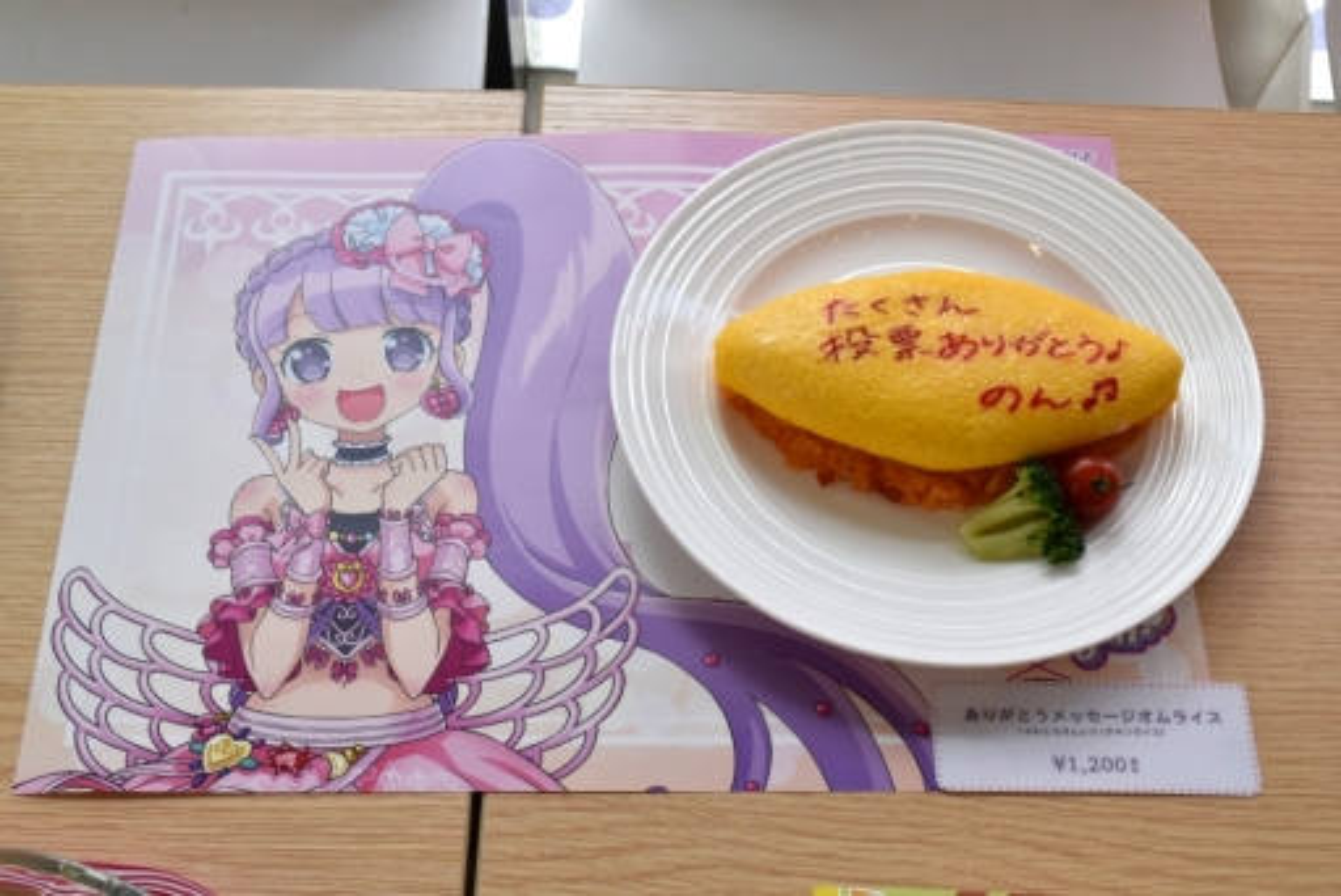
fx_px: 1901
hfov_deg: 38.9
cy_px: 448
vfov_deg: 26.5
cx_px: 670
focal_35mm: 51
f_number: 13
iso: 400
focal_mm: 34
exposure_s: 1/80
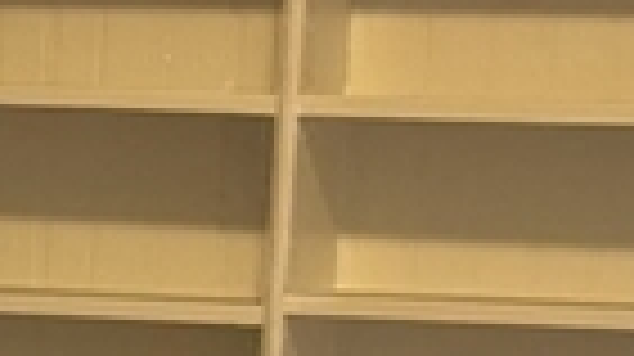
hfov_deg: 11.1
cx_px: -135
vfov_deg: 6.3
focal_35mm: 190
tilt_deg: -9.3
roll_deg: -2.0
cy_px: 572
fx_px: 3191
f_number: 1.78
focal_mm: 6.76
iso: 400
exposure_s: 1/60
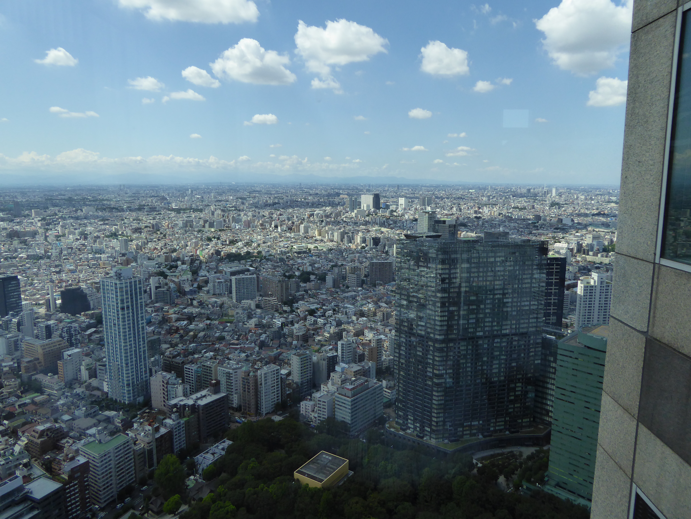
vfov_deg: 54.9
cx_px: 346
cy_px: 260
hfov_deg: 69.4
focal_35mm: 25
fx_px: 499
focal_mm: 4.3
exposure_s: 1/1000
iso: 160
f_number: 3.3
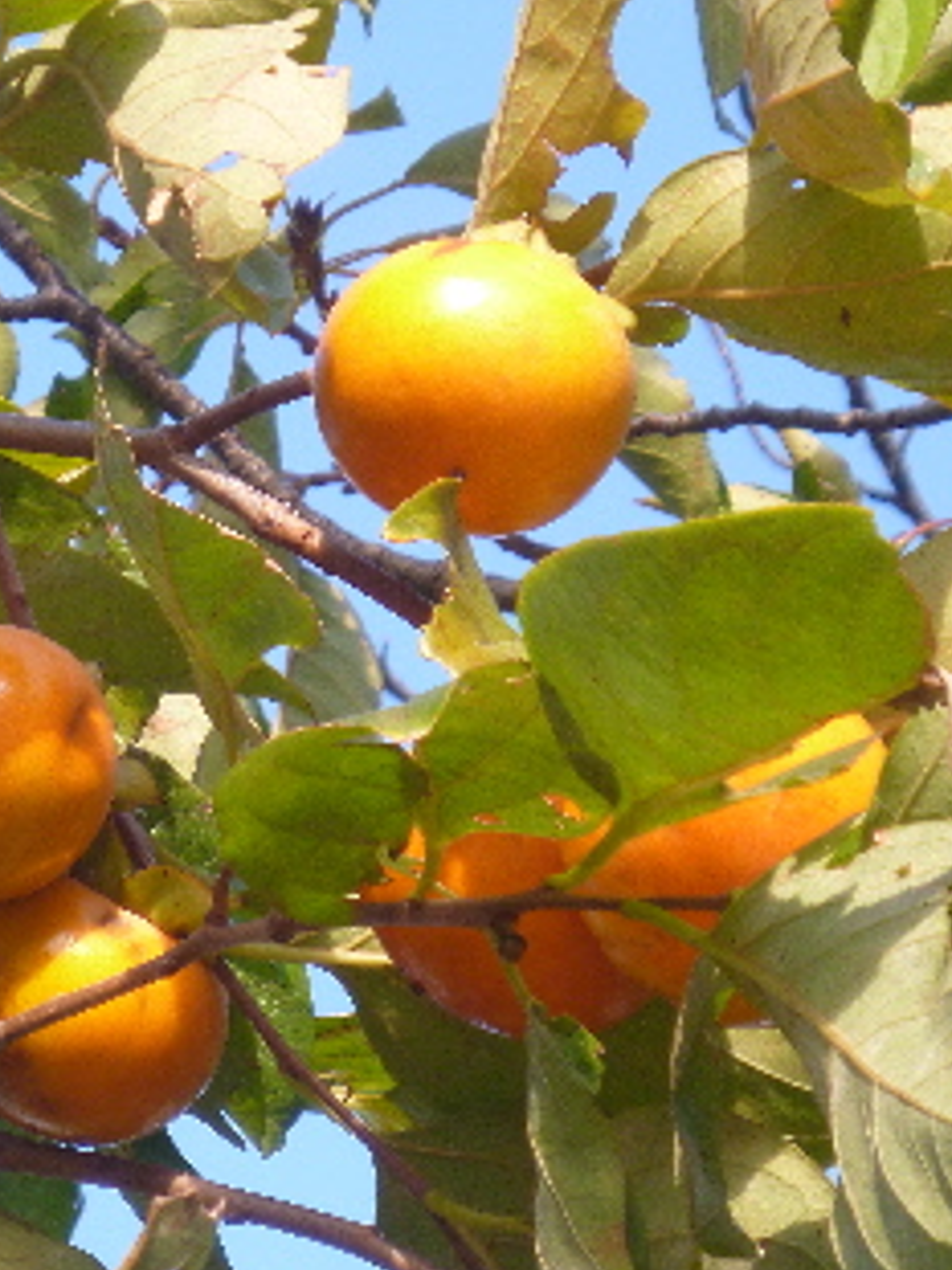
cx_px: 147
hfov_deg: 6.9
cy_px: 655
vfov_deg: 9.3
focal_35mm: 214
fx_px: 7853
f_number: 5.9
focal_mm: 21.5
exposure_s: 1/125
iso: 200
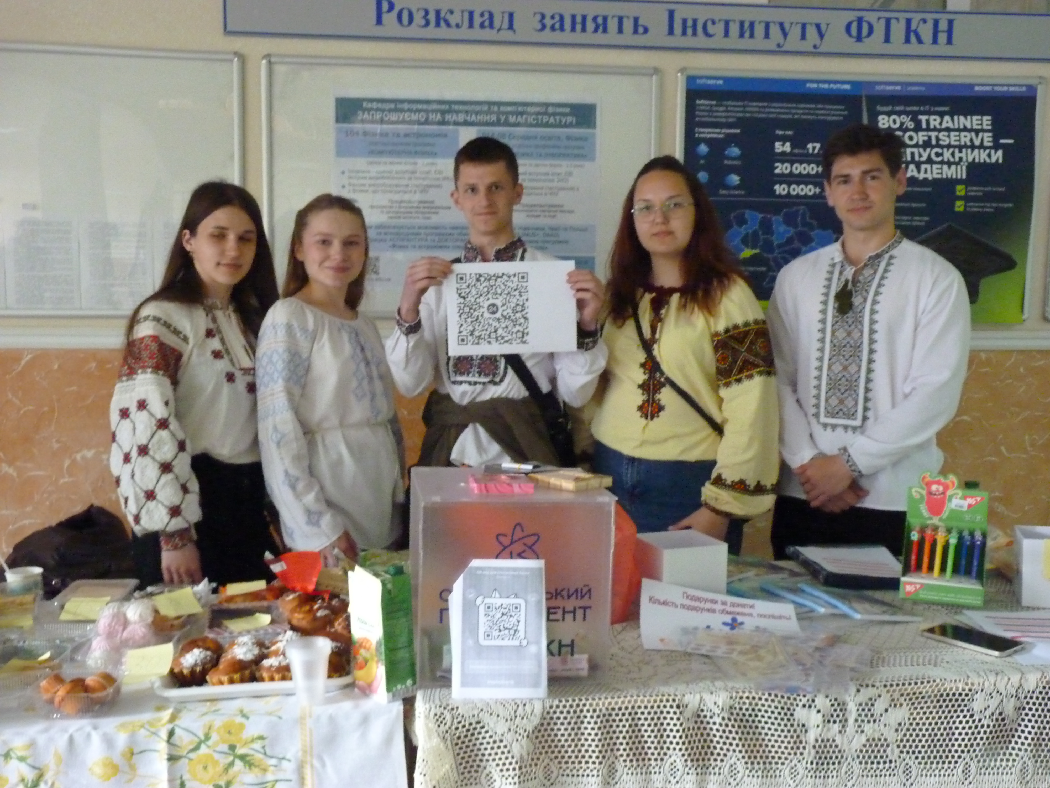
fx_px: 1213
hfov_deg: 46.8
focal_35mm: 40
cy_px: 394
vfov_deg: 36.0
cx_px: 525
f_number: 3
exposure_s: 1/15
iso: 800
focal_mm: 7.1
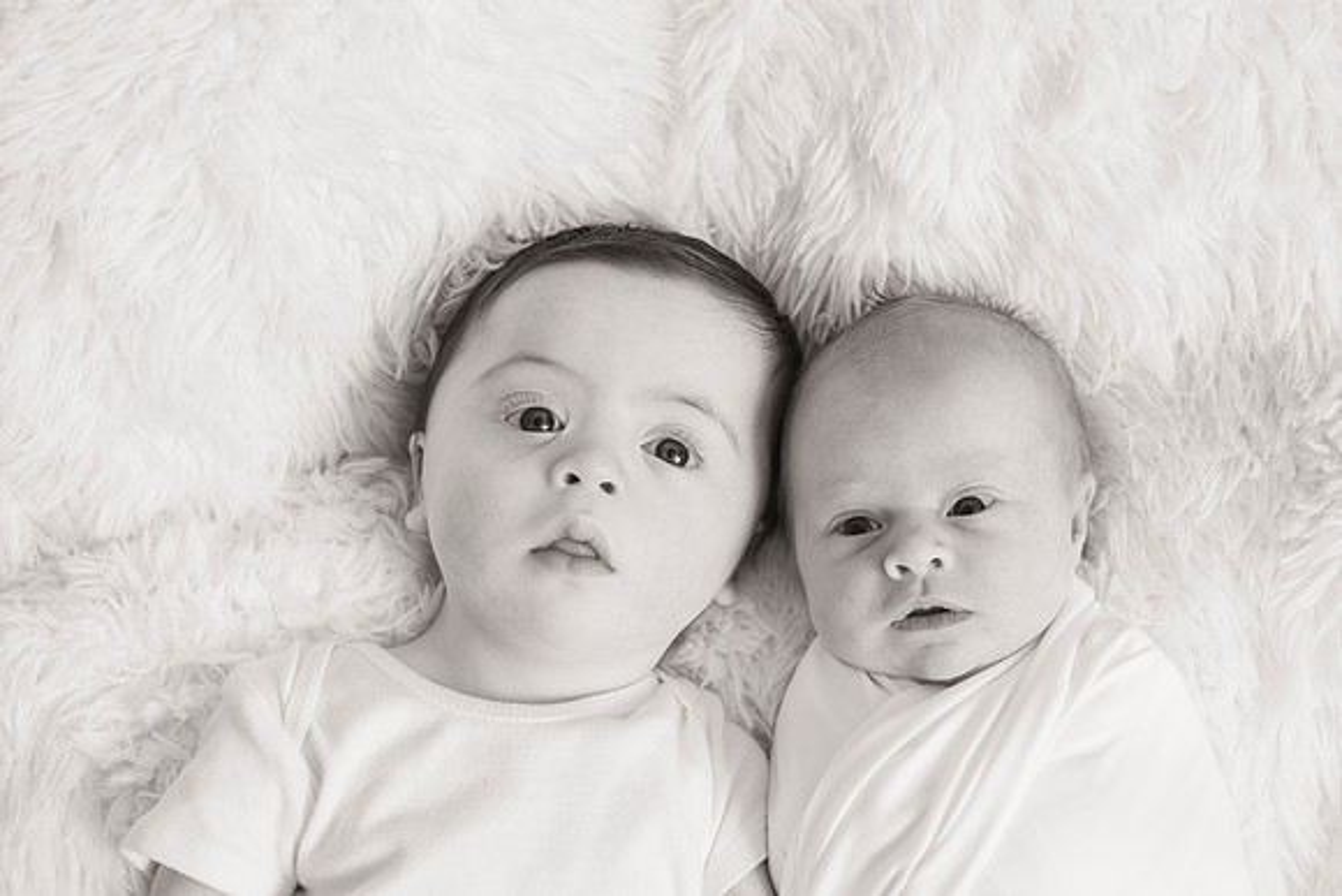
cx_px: 671
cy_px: 448
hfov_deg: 28.8
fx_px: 2610
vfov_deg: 19.5
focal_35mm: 70
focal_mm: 70
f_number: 4.5
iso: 500
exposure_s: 1/160
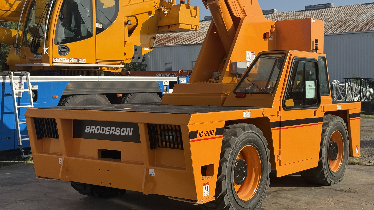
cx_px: 185
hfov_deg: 39.2
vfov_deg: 22.6
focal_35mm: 53
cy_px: 98
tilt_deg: -2.0
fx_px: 526
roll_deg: +0.3
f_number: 1.78
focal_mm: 6.76
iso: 64
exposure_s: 1/3891
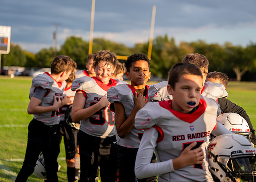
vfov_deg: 19.1
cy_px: 90
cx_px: 134
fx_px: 543
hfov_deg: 26.5
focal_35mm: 75
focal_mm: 70
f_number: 2.8
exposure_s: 1/1600
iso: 400
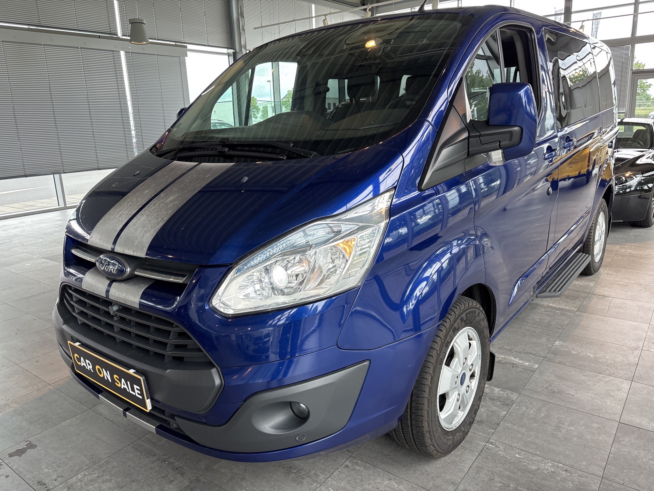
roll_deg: +4.2
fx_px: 491
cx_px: 327
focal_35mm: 26
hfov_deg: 67.3
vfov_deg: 53.1
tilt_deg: -13.8
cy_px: 246
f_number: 1.6
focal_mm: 5.96
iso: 64
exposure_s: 1/176
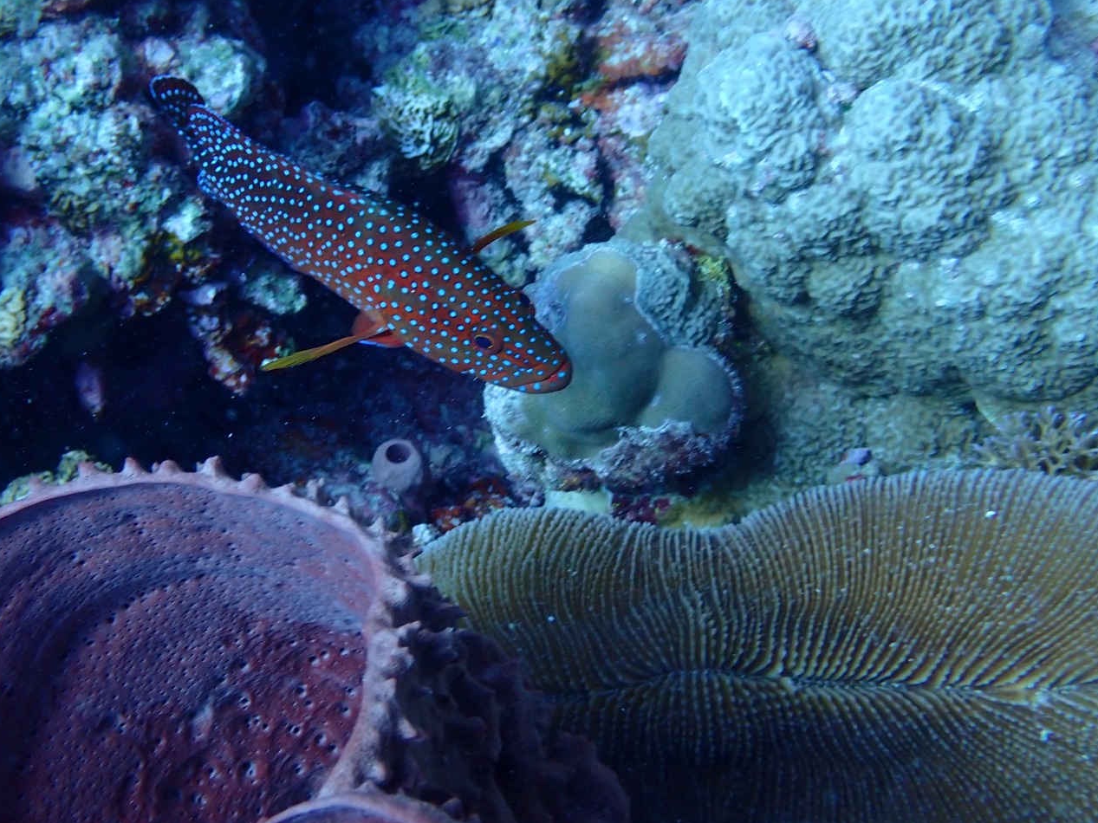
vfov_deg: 30.2
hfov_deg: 39.5
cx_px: 445
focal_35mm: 48
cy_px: 377
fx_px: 1522
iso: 200
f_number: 3.5
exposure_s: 1/125
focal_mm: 6.83
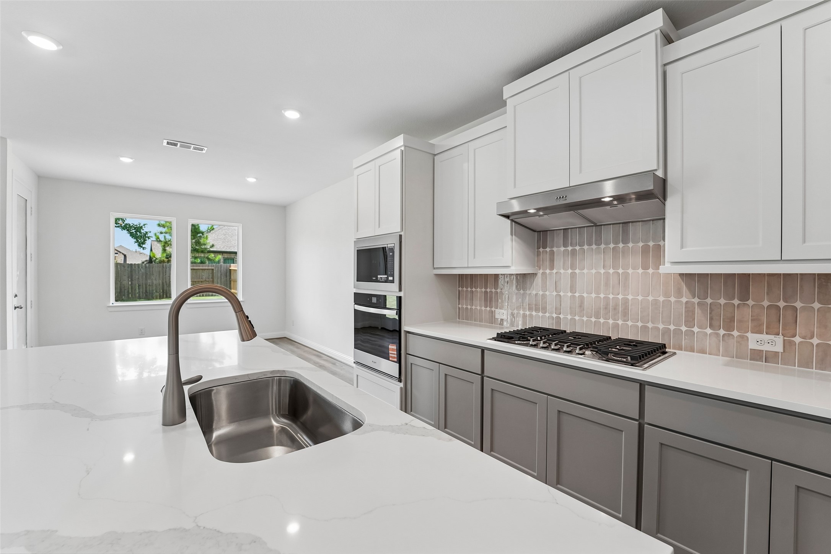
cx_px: 416
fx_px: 323
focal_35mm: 14
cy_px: 277
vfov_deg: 81.2
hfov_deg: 104.3
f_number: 8
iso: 500
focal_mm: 14
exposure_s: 1/50
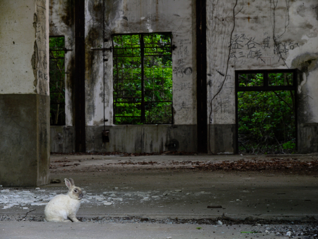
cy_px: 120
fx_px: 827
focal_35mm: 90
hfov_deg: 21.8
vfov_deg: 16.4
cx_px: 159
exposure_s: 1/60
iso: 160
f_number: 5.6
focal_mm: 45
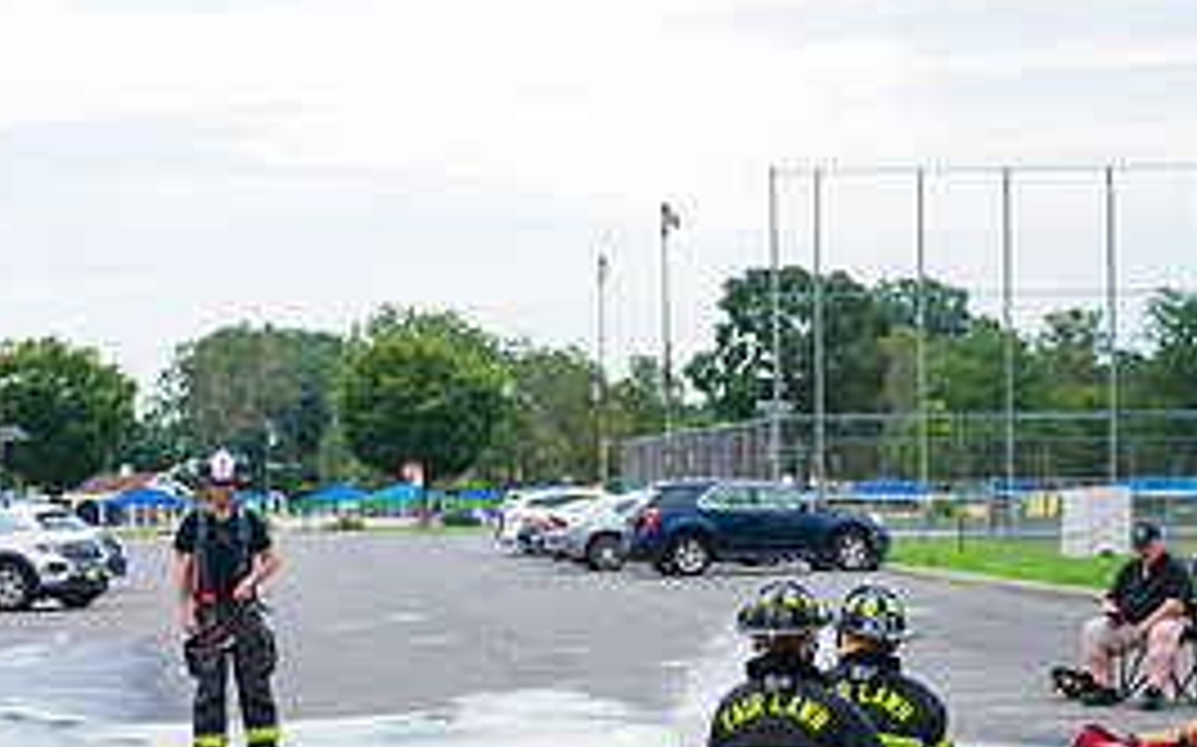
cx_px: 238
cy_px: 594
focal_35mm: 89
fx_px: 2902
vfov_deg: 14.6
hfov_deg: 23.0
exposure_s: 1/250
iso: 500
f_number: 3.2
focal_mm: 40
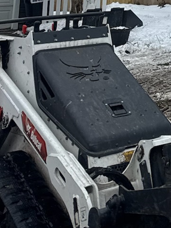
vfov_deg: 15.5
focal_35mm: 103
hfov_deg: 12.7
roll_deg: +0.4
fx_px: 678
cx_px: 335
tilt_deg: +16.2
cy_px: -218
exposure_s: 1/5348
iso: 80
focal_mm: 6.76
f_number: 1.78
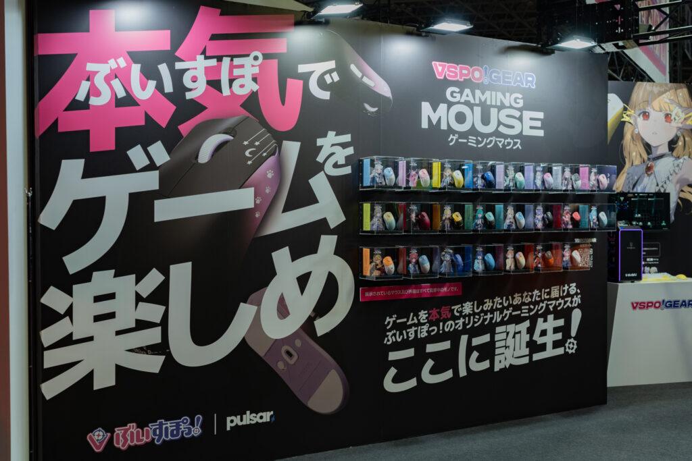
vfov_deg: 37.9
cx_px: 346
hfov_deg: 54.4
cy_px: 230
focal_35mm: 35
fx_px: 673
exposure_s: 1/100
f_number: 4
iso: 400
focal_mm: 35
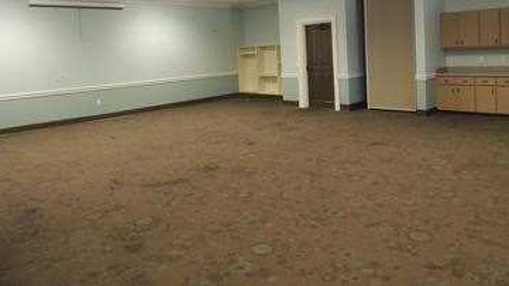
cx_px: 274
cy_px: 76
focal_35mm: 29
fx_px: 391
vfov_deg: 39.2
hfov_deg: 66.0
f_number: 3
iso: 400
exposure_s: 1/15
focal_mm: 4.3
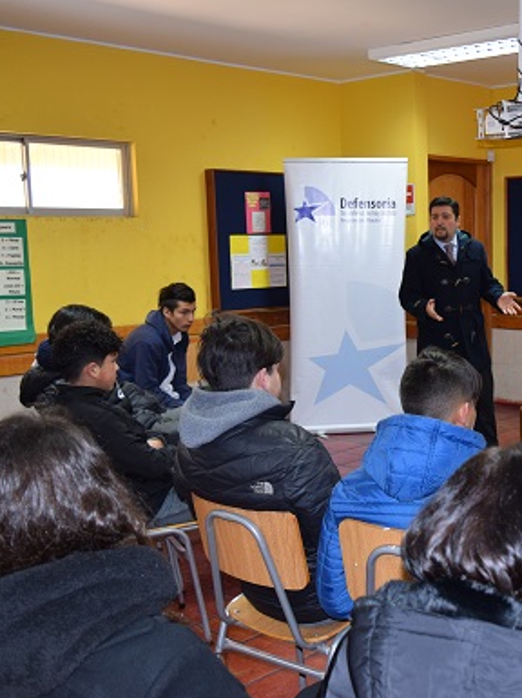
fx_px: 906
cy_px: 361
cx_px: 422
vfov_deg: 42.1
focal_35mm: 45
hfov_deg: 31.3
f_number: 4.5
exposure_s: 1/80
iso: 800
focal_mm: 20
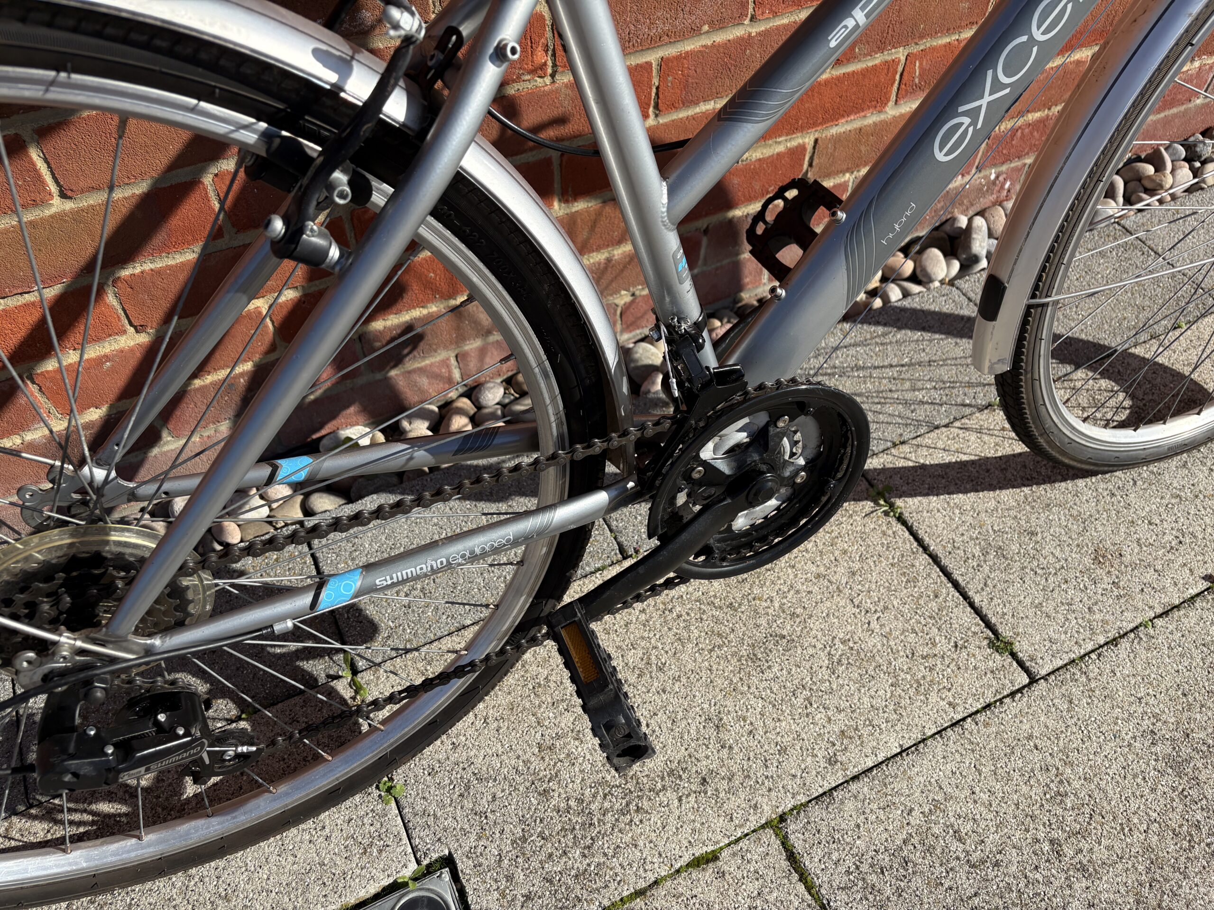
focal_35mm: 26
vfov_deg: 53.1
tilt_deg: -51.3
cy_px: 455
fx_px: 912
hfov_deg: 67.3
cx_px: 607
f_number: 1.6
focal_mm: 5.96
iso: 64
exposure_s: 1/4608
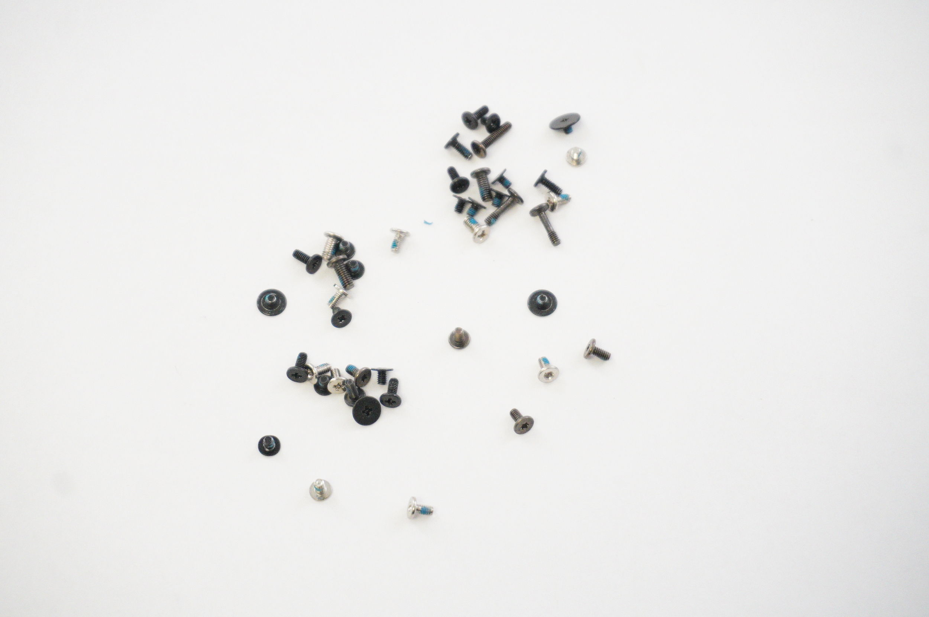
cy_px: 308
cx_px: 464
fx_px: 1934
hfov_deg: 27.0
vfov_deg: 18.1
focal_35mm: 75
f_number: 5.6
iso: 6400
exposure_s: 1/320
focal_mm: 50
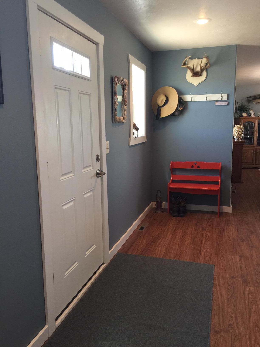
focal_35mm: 29
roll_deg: +0.4
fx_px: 290
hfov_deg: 48.2
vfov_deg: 61.7
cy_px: 174
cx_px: 130
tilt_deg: -9.9
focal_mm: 4.15
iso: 32
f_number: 2.2
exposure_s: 1/15
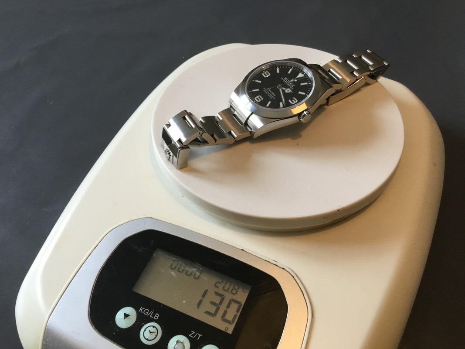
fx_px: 416
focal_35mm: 31
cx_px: 232
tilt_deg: -50.5
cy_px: 174
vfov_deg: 45.4
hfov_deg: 58.4
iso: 50
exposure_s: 1/33
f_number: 2.4
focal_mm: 3.3
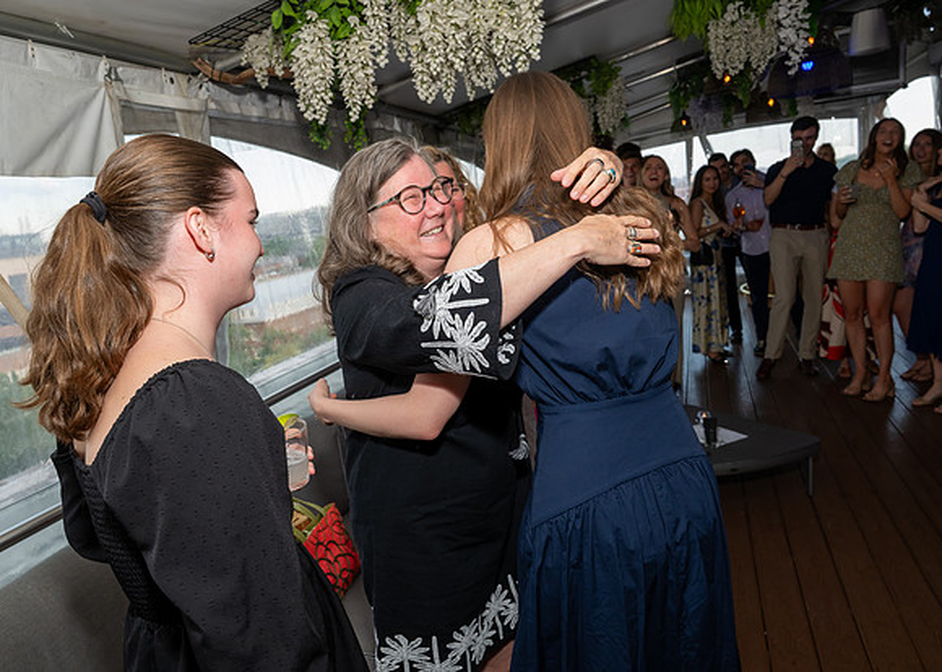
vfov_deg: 52.0
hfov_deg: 68.5
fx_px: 690
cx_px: 431
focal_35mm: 26
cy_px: 335
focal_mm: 24
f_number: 7.1
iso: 640
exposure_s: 1/250
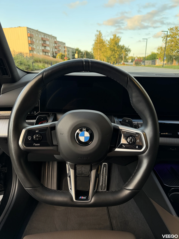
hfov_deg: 56.8
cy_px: 120
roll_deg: -0.2
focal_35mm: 24
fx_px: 165
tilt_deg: -18.7
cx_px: 90
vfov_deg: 71.6
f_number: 1.78
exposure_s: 1/113
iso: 200
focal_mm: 6.76
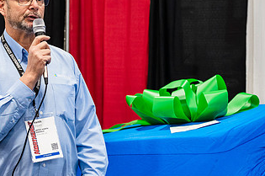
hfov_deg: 22.2
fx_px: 661
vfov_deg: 15.1
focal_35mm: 90
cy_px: 78
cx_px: 34
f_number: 4
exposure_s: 1/200
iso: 4000
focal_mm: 46
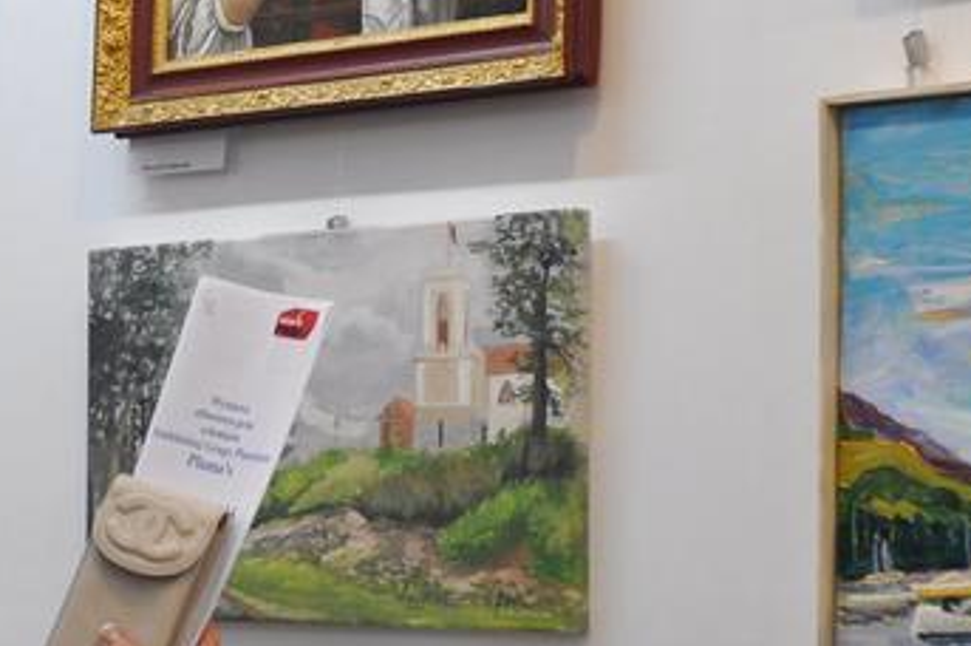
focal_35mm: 115
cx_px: 314
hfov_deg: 17.7
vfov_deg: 11.8
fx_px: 3105
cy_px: 477
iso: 800
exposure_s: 1/80
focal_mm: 31
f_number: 4.5
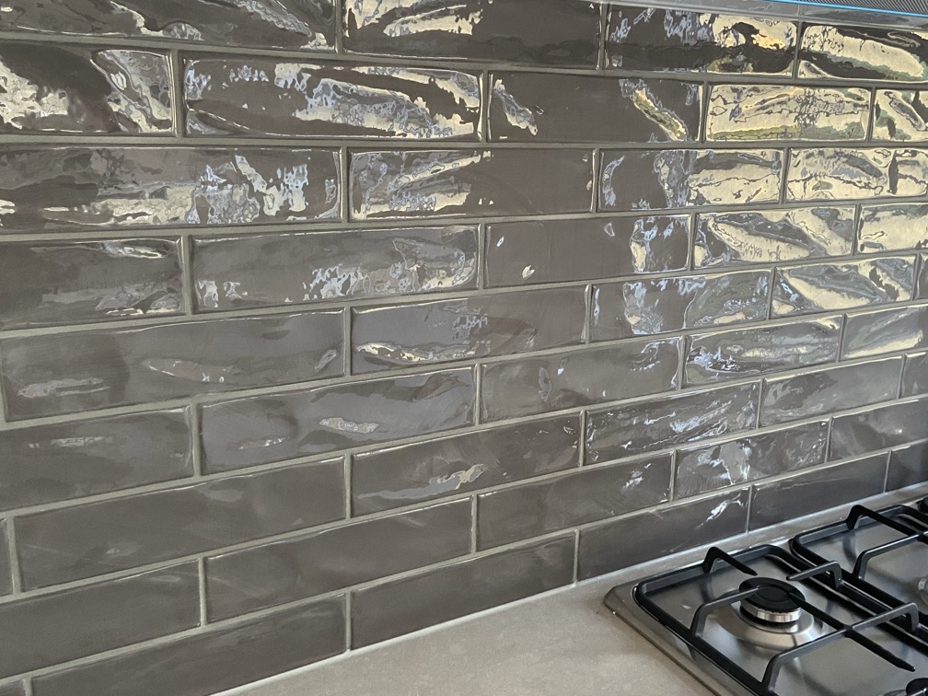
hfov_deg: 55.3
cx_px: 507
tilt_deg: -13.4
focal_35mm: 33
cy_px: 323
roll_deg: -2.3
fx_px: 885
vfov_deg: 42.9
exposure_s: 1/42
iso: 500
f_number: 1.8
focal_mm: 4.25
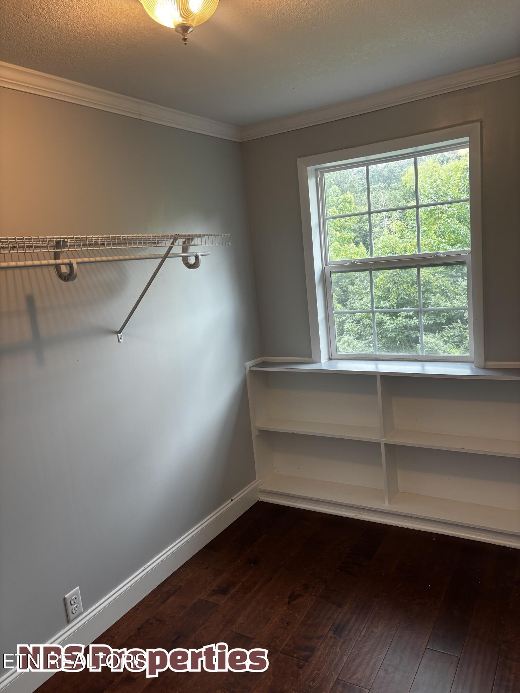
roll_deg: +4.6
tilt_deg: -9.7
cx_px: 260
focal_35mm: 26
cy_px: 346
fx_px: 521
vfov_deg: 67.3
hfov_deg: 53.1
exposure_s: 1/120
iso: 100
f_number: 1.6
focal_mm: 5.96
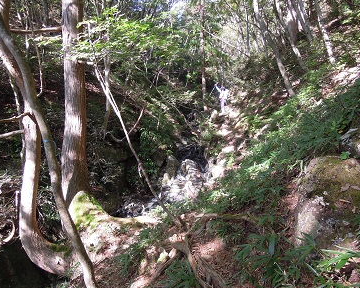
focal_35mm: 26
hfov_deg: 66.0
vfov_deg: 54.9
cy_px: 148
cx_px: 177
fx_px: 277
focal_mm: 4.3
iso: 160
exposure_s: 1/125
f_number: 2.8
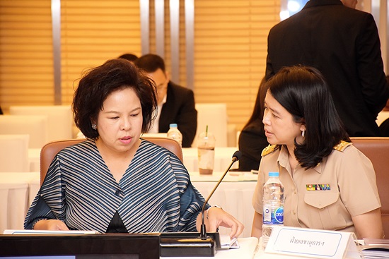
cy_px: 130
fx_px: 2270
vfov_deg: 6.5
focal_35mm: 210
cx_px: 194
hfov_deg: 9.8
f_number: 5.6
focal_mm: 140
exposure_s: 1/200
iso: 2000
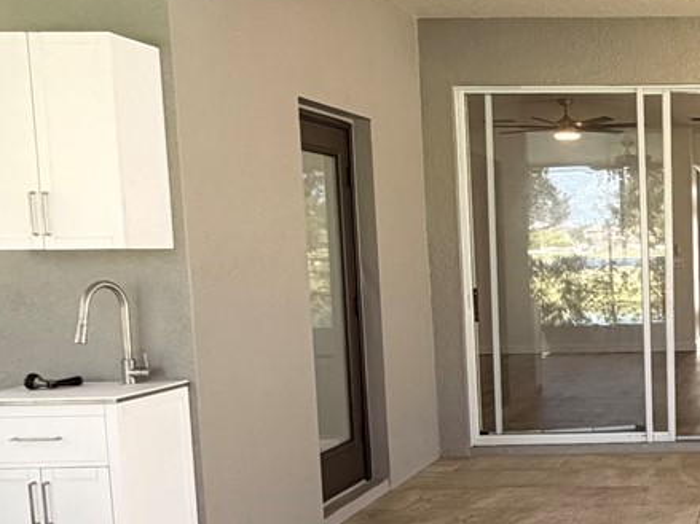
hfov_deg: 32.0
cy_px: 346
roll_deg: +0.6
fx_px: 1031
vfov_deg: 28.4
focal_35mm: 51
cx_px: 815
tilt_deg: -5.2
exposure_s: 1/104
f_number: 2.2
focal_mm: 2.22
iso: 320
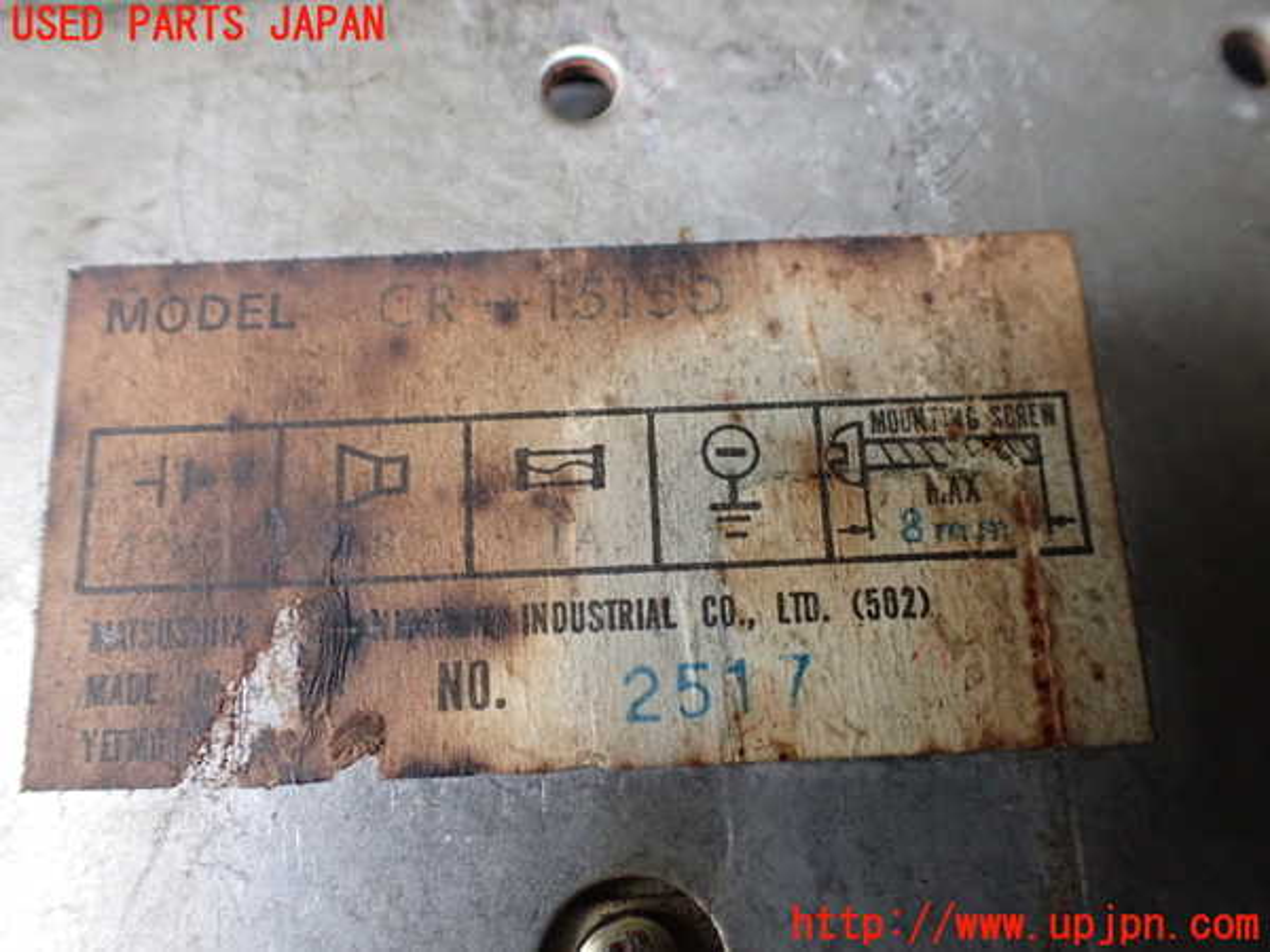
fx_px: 1101
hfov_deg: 60.0
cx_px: 635
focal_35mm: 30
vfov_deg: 46.8
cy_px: 476
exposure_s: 1/60
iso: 800
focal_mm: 5.4
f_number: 2.3
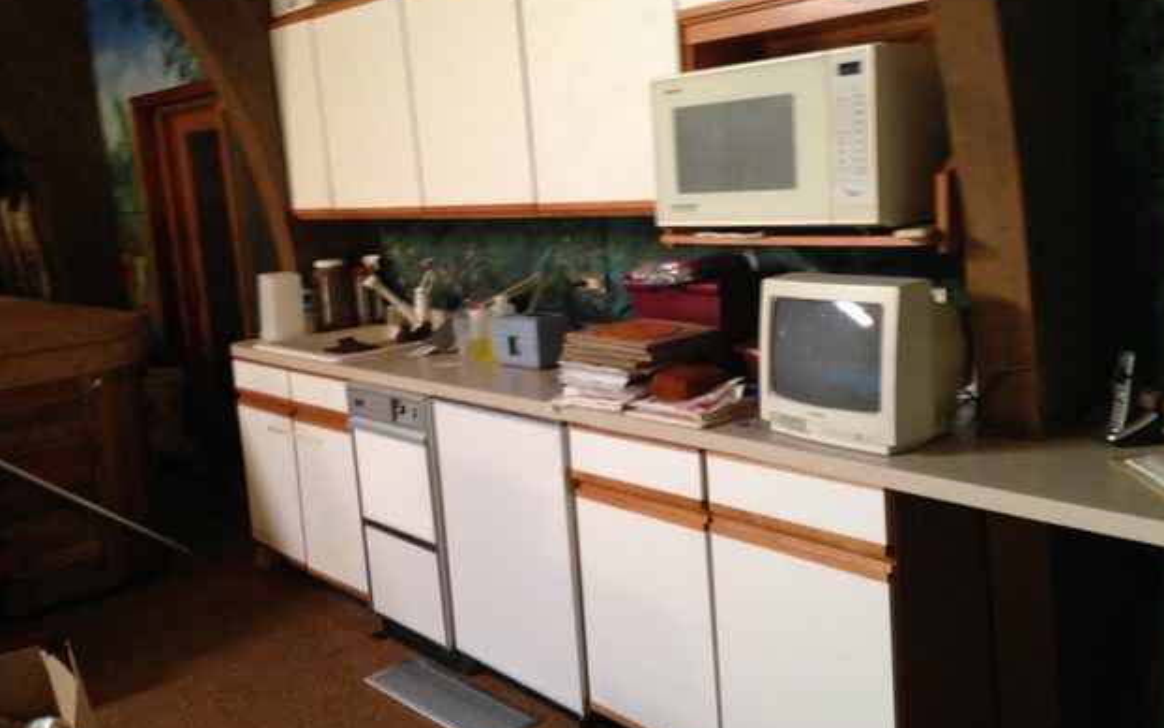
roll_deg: +2.1
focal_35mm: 36
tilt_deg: -9.0
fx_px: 1142
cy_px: 331
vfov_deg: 35.3
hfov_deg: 54.0
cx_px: 582
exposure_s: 1/20
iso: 320
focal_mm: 4.12
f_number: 2.4
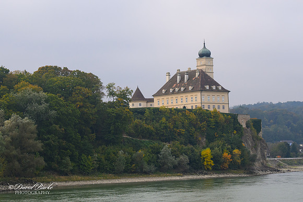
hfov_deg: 21.3
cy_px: 101
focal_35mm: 96
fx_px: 808
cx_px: 152
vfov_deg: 14.2
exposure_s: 1/400
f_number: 8
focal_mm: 64
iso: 560
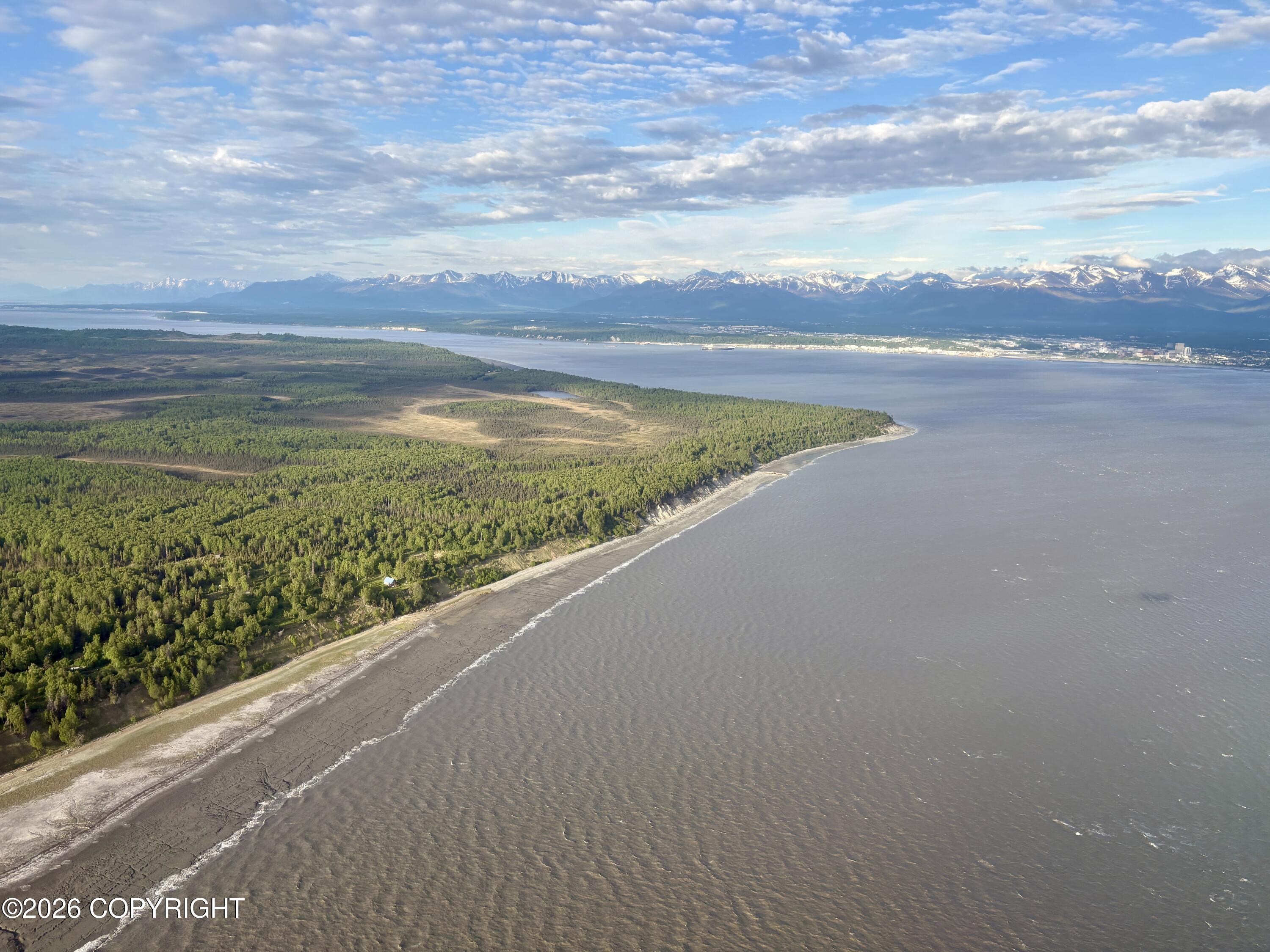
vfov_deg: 53.1
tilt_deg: -7.7
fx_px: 954
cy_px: 476
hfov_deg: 67.3
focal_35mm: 26
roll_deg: +0.8
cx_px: 635
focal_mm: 5.96
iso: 50
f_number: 1.6
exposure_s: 1/1287
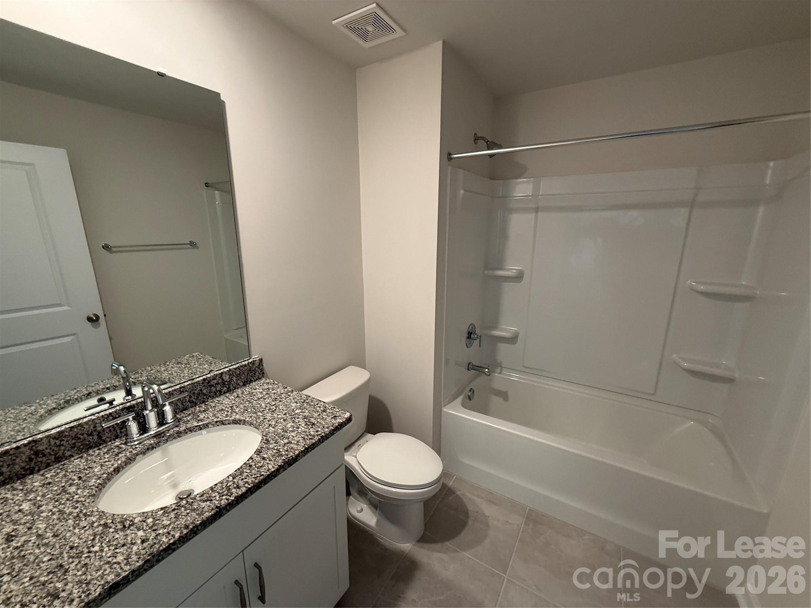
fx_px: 328
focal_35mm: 14
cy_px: 304
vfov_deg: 85.7
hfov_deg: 102.1
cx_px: 406
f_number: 2.2
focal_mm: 2.22
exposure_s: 1/60
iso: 200
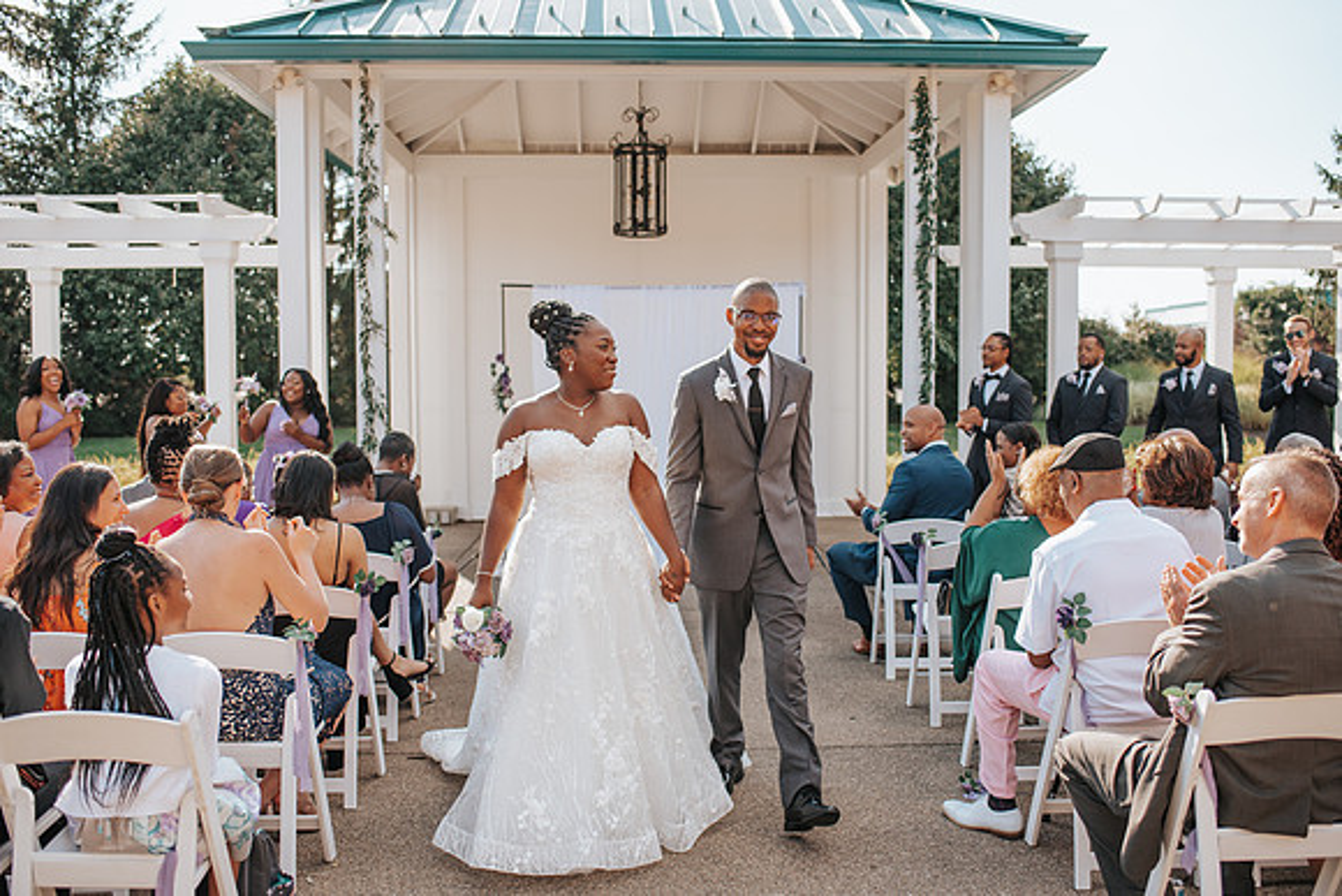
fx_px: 1336
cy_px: 448
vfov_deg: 37.0
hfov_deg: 53.3
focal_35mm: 36
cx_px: 671
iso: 100
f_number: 2.8
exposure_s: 1/1250
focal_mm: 35
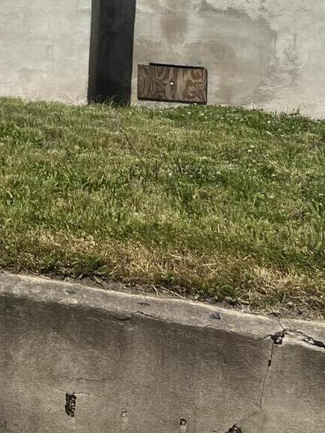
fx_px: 1138
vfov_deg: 19.9
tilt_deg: +2.6
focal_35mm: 91
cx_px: -198
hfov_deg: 14.8
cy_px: -123
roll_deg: -5.8
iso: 50
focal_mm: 5.1
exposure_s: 1/7874
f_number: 1.6
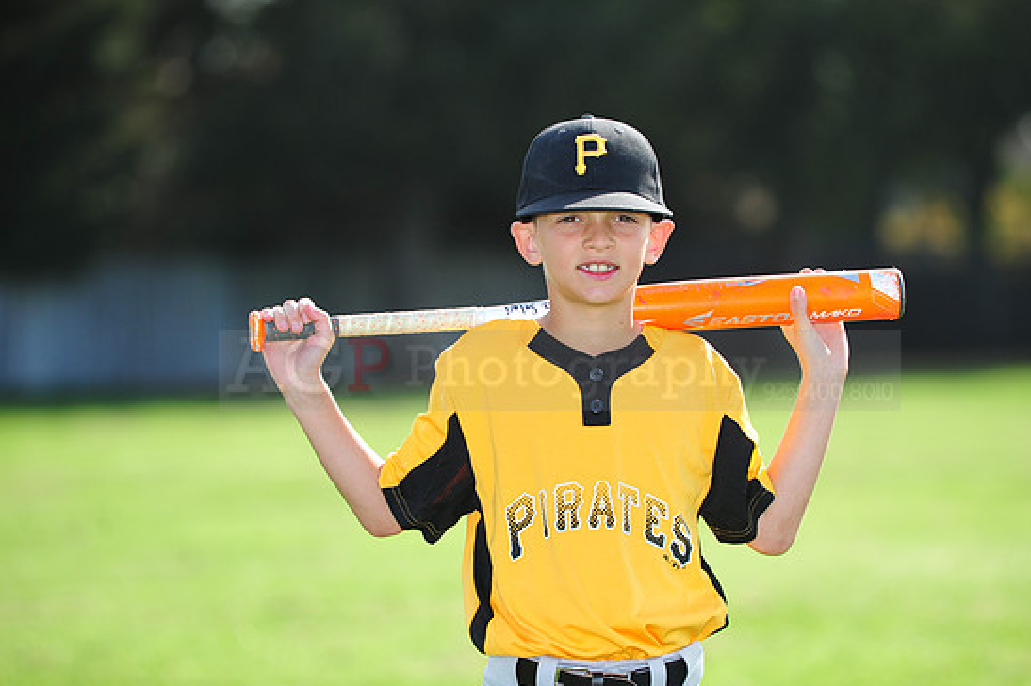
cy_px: 354
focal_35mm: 196
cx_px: 535
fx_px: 5610
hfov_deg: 10.5
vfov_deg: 7.0
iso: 400
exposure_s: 1/1250
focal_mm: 185
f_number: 4.5
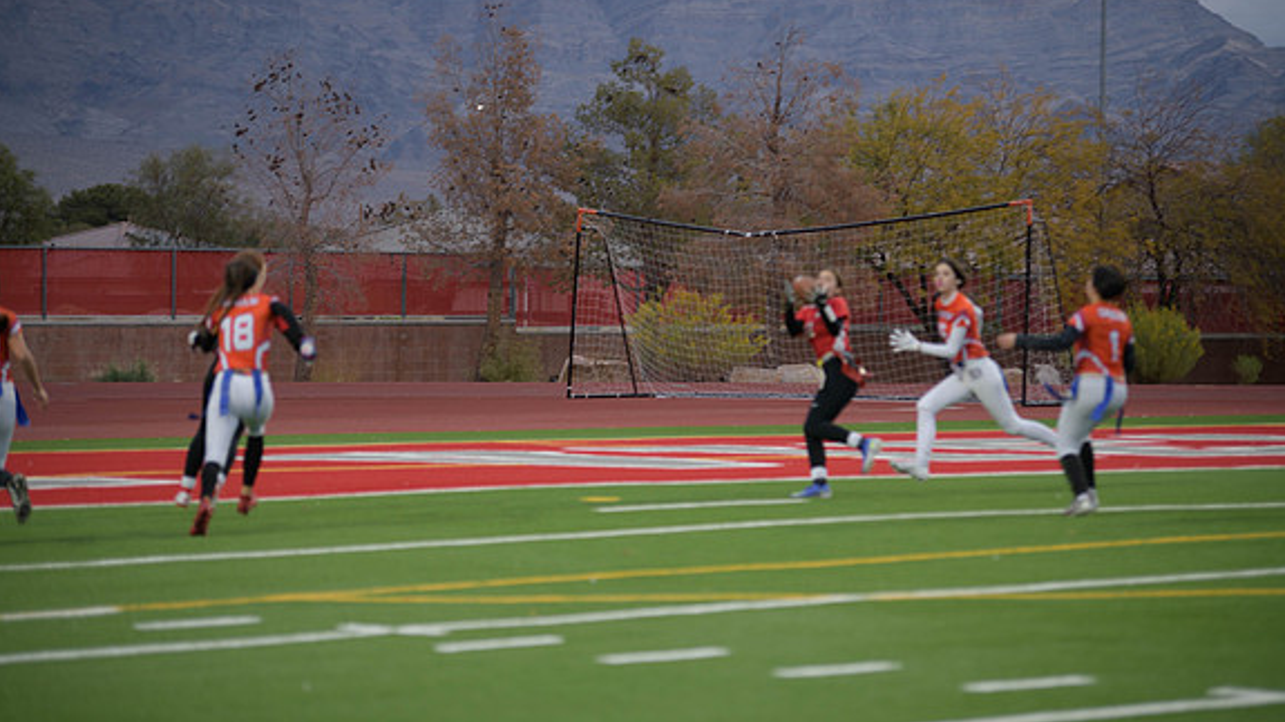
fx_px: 5041
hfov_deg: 14.5
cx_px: 646
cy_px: 332
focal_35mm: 148
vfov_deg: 8.2
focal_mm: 140
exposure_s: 1/200
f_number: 2.8
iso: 250
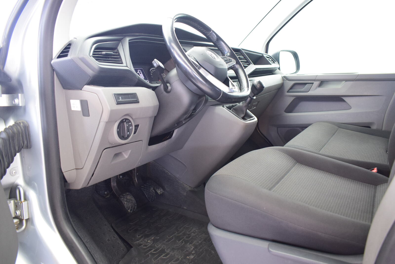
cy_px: 132
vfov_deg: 48.0
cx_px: 198
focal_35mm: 27
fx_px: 297
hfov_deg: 67.3
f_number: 3.5
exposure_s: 1/40
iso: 1600
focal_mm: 18
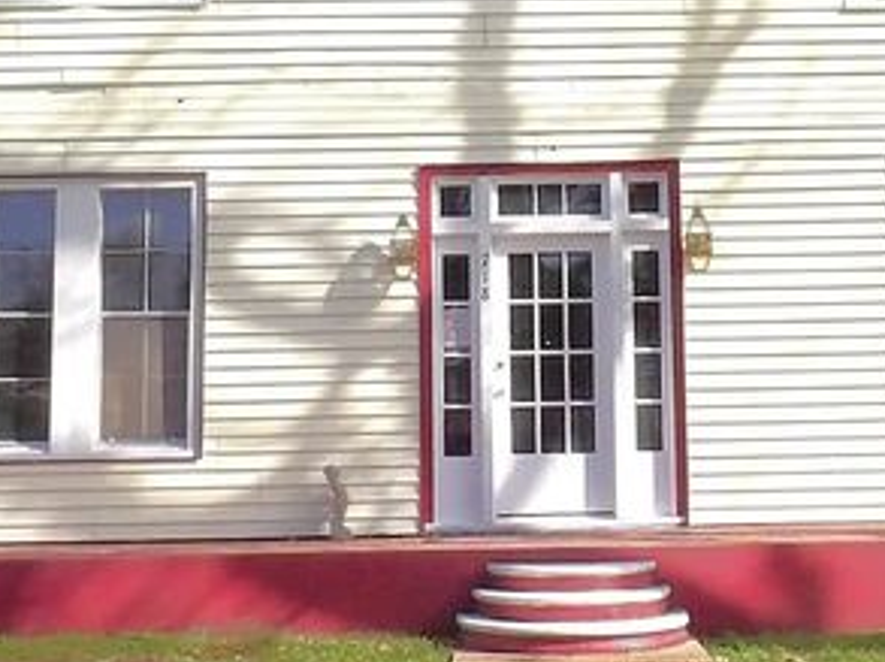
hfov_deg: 23.2
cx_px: 565
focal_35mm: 84
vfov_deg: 17.4
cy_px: 136
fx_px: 2145
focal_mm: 4.3
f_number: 4.6
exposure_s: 1/486
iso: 100
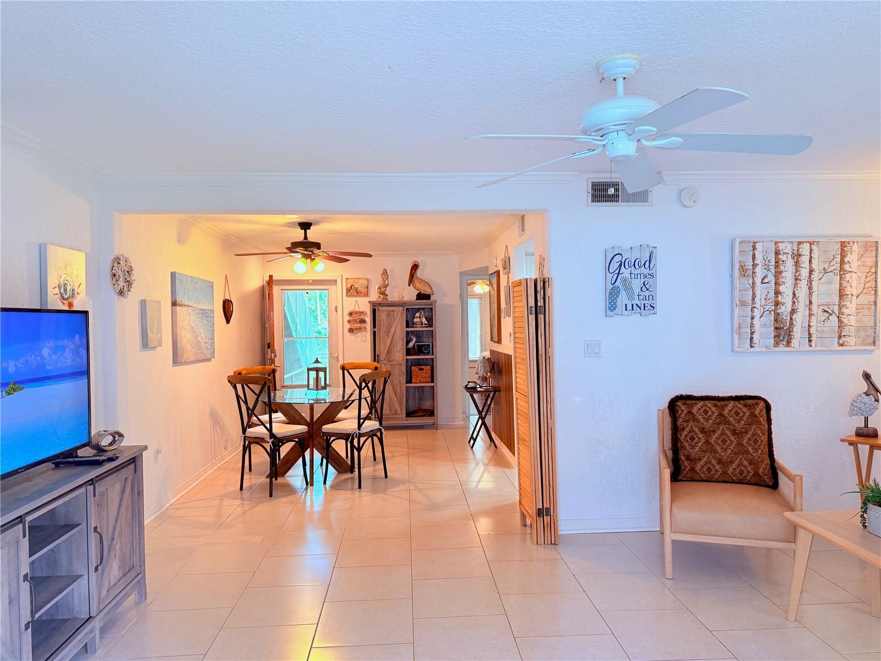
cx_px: 440
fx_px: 611
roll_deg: +0.8
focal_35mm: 24
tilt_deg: -1.1
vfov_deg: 56.8
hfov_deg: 71.6
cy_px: 330
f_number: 1.78
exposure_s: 1/120
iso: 160
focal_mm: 6.76
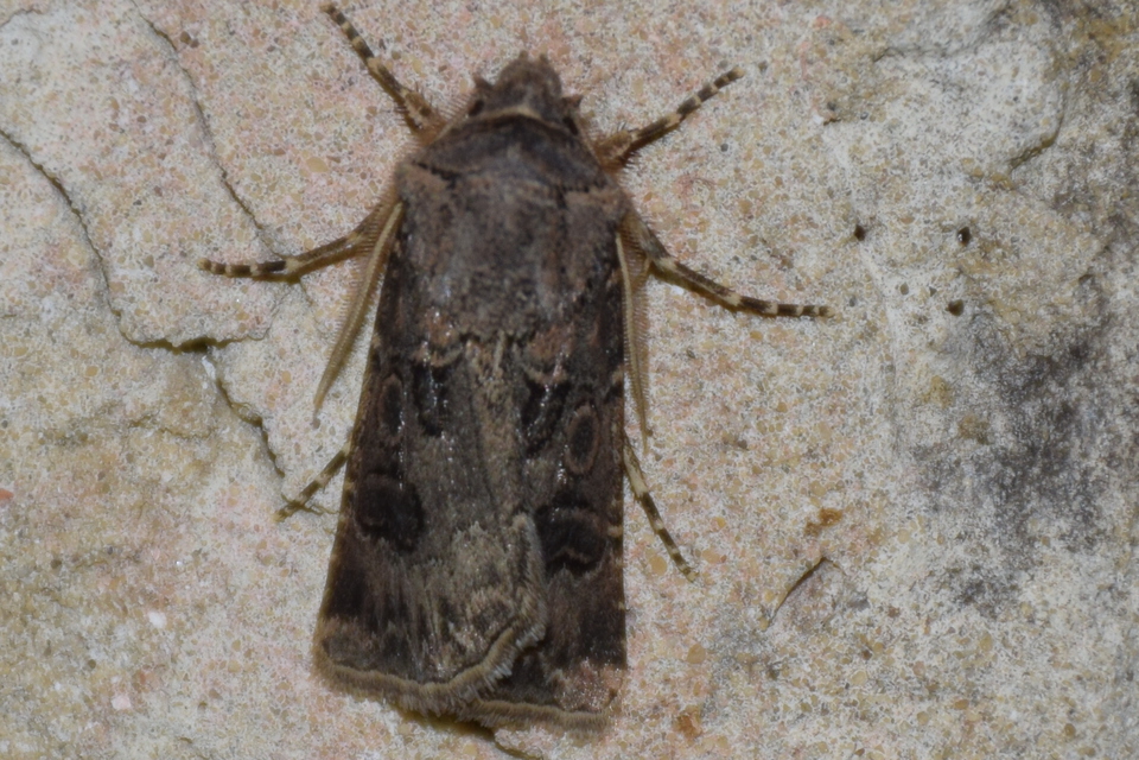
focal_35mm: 210
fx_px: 6644
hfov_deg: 9.8
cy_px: 380
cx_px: 570
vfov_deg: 6.5
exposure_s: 1/60
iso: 320
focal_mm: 140
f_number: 5.6
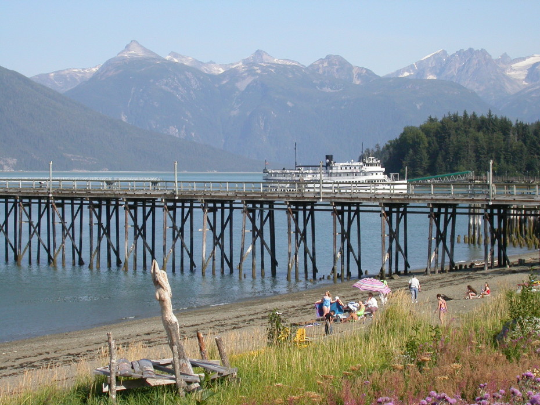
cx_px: 270
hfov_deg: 24.1
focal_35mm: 81
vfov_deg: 18.2
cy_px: 202
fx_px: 1264
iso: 100
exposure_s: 1/432
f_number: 6.4
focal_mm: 16.9
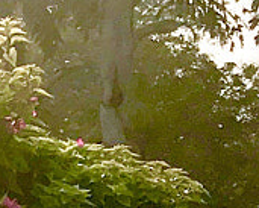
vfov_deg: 5.6
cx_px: -589
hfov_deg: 6.5
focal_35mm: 265
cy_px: 560
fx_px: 2032
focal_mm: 4.15
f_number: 2.2
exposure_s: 1/3077
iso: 25
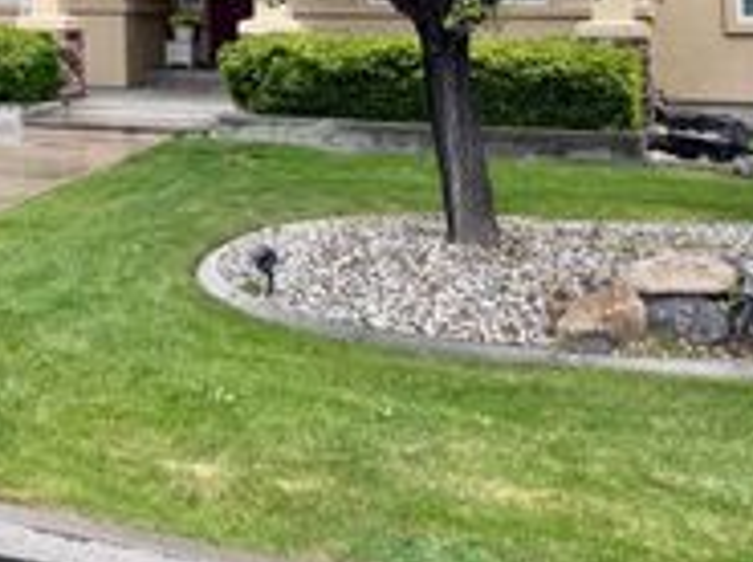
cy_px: -132
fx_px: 1411
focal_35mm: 65
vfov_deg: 20.8
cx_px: -130
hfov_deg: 26.8
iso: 80
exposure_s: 1/250
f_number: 1.78
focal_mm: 6.76
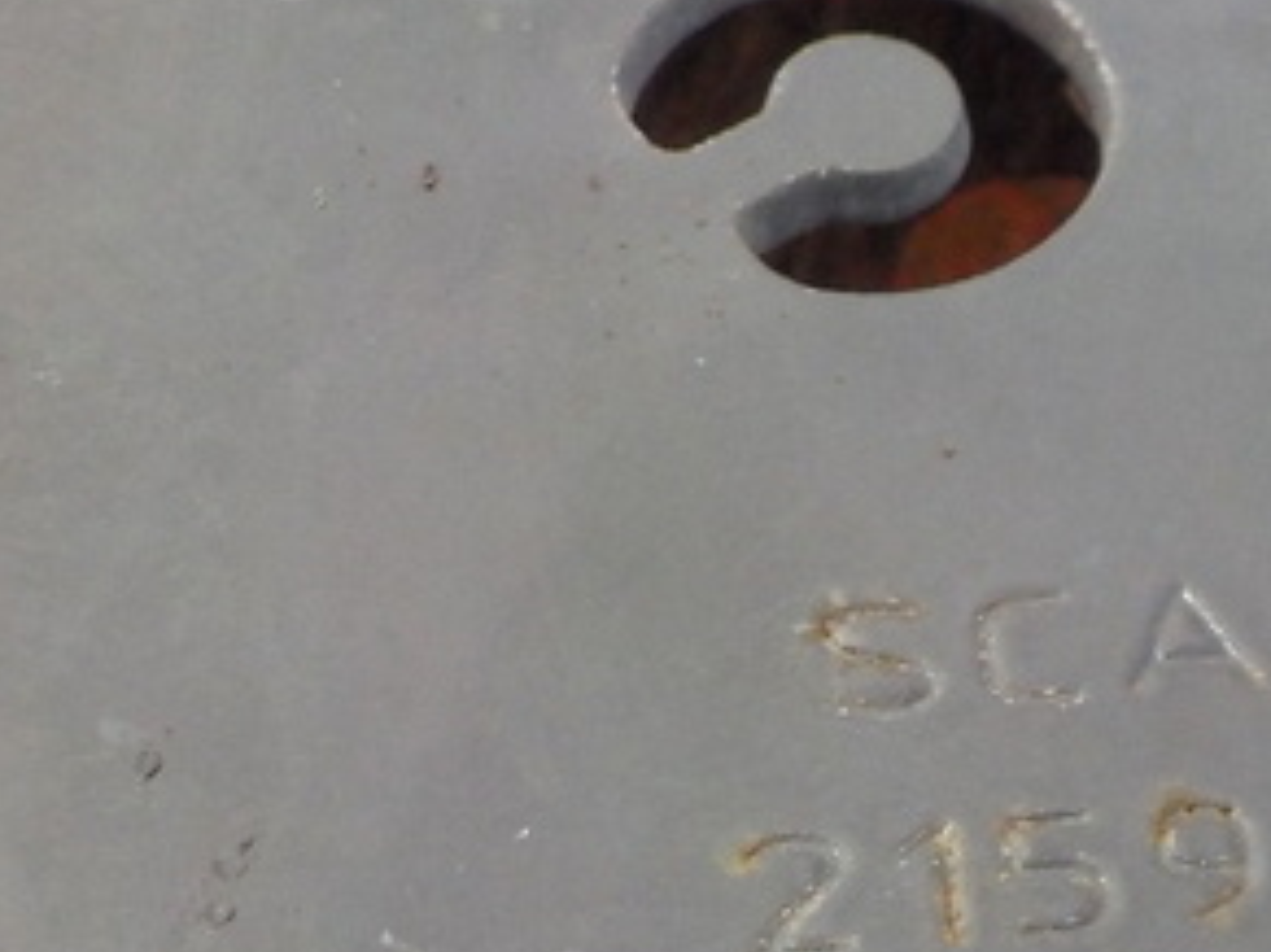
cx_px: 1074
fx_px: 2422
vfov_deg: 22.2
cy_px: 633
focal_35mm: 66
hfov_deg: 28.6
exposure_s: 1/20
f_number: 3.3
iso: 400
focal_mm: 4.1
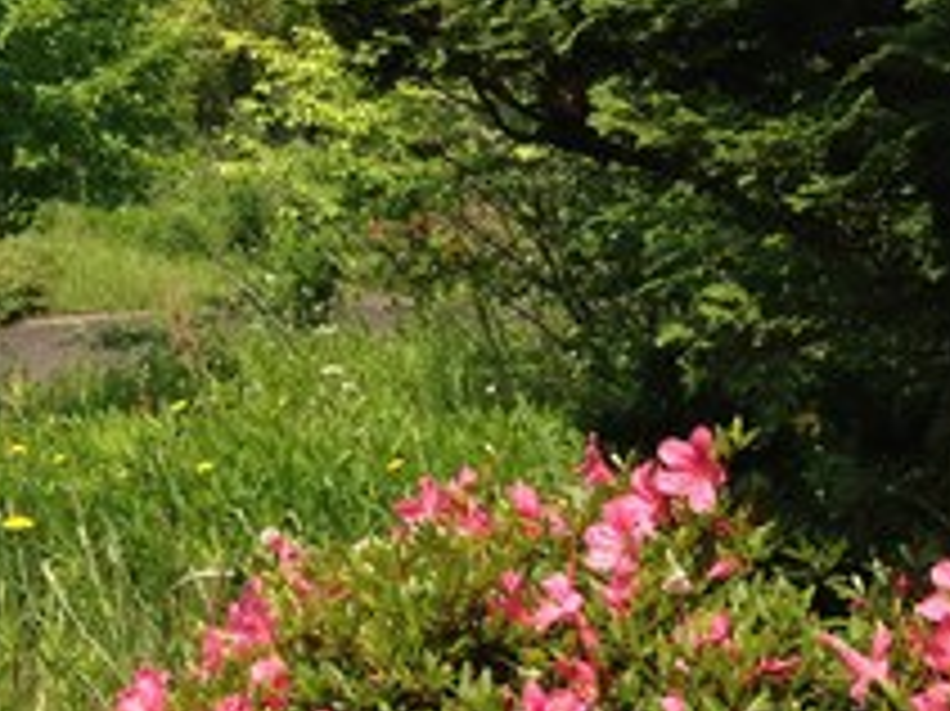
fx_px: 2277
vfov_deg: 17.2
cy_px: -70
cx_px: -90
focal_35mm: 83
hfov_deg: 22.3
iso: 50
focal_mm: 4.28
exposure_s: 1/1126
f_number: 2.4
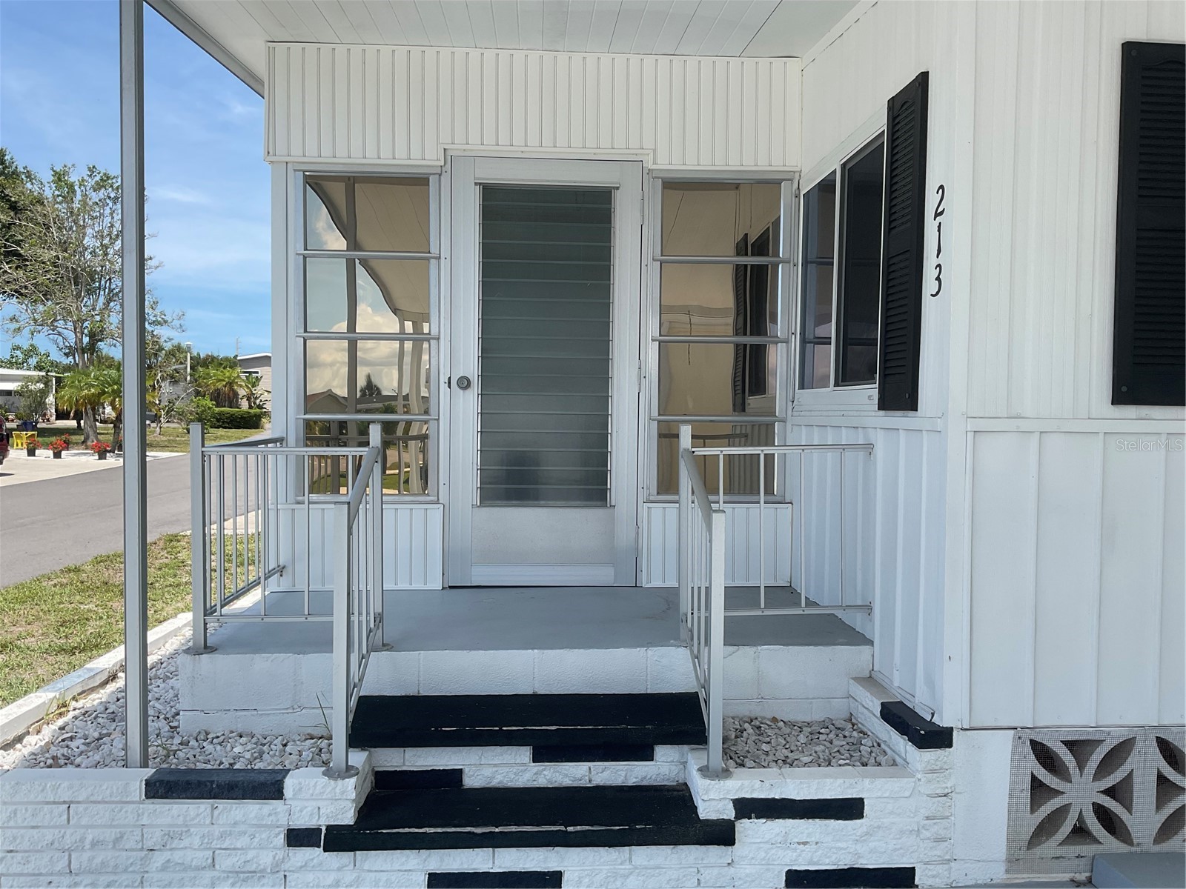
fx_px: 994
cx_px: 593
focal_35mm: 29
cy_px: 444
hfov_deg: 61.7
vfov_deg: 48.2
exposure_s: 1/1311
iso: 16
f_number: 1.8
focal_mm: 3
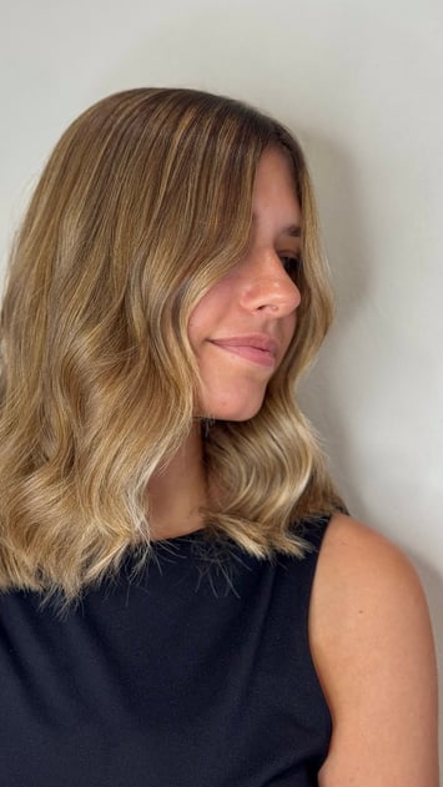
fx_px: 1107
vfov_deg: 39.2
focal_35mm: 53
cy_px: 396
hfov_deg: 22.5
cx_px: 150
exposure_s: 1/121
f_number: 1.78
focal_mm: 6.76
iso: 80
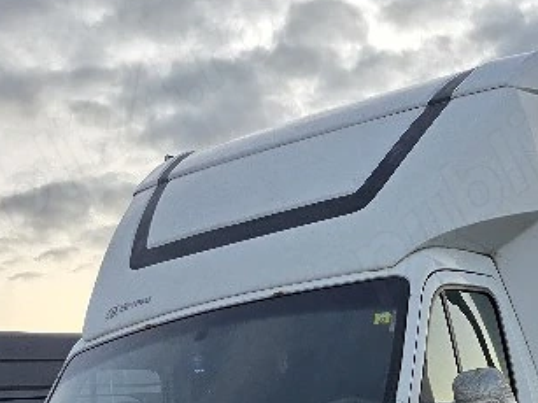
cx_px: 657
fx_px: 1165
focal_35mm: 75
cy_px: 617
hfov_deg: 23.6
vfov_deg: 17.5
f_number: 1.7
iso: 80
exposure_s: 1/182
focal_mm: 6.3
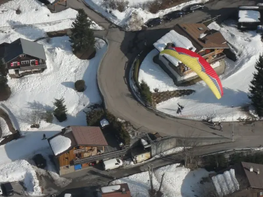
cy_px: 98
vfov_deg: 12.4
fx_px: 912
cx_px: 132
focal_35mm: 120
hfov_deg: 16.4
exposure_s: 1/350
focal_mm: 21.5
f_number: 7.5
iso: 80
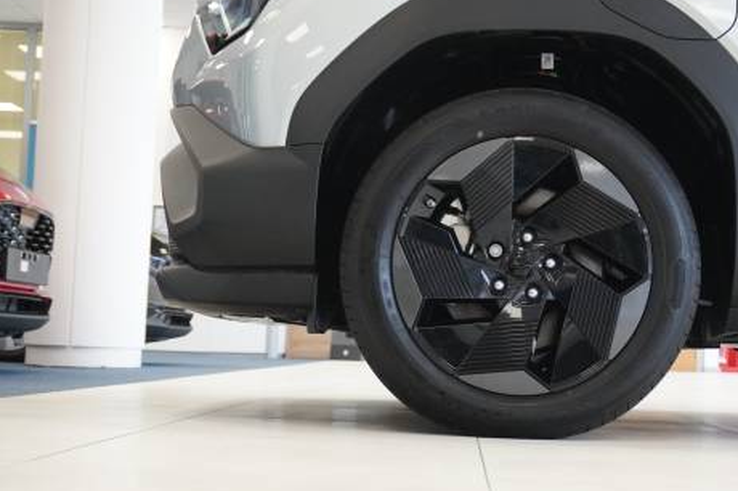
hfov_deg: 31.0
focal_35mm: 65
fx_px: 1325
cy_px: 239
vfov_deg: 21.0
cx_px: 460
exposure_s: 1/160
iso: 4000
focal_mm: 31
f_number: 5
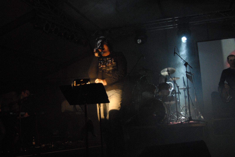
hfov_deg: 53.1
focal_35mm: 36
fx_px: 235
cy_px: 78
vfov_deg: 37.0
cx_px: 118
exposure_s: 1/20
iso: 1600
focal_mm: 24
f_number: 3.5
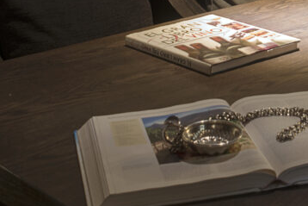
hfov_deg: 19.3
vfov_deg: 12.5
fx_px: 882
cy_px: -122
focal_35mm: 103
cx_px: 296
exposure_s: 3
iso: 50
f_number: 6.3
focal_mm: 24
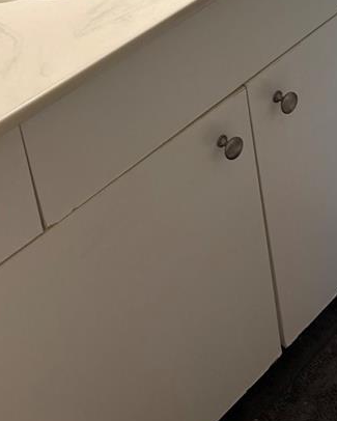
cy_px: -170
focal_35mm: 75
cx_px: 296
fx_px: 935
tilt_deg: -23.5
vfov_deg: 22.0
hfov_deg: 20.1
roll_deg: +5.9
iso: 64
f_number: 1.6
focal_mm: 5.96
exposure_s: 1/120
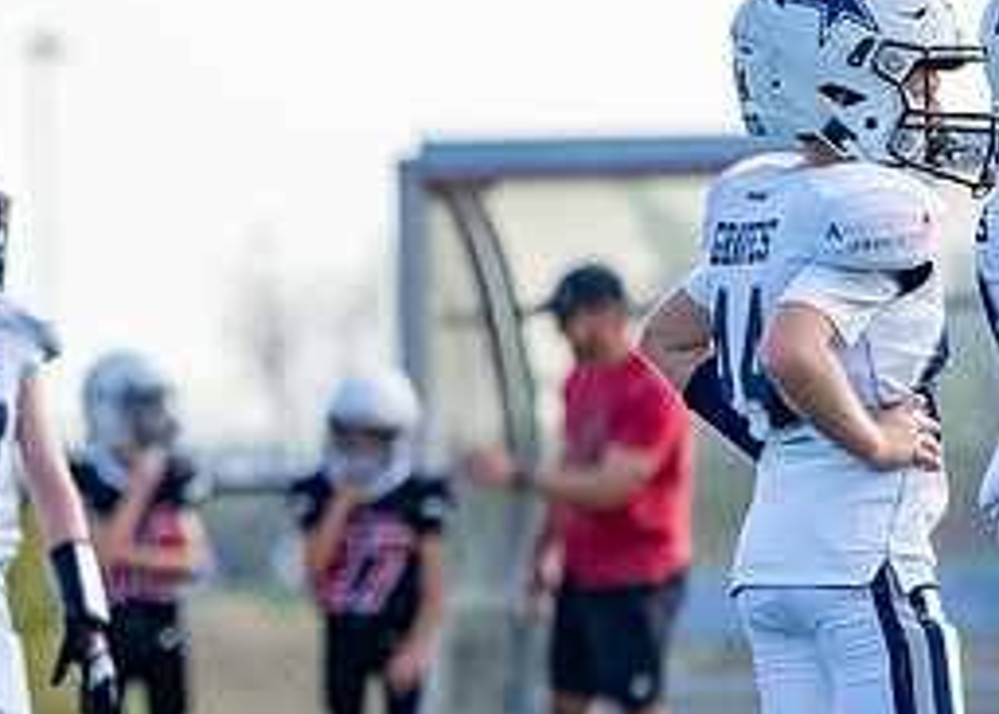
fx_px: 21625
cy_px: 437
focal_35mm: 762
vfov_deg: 1.9
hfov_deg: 2.6
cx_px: -113
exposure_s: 1/1250
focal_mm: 321
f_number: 5.6
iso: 500
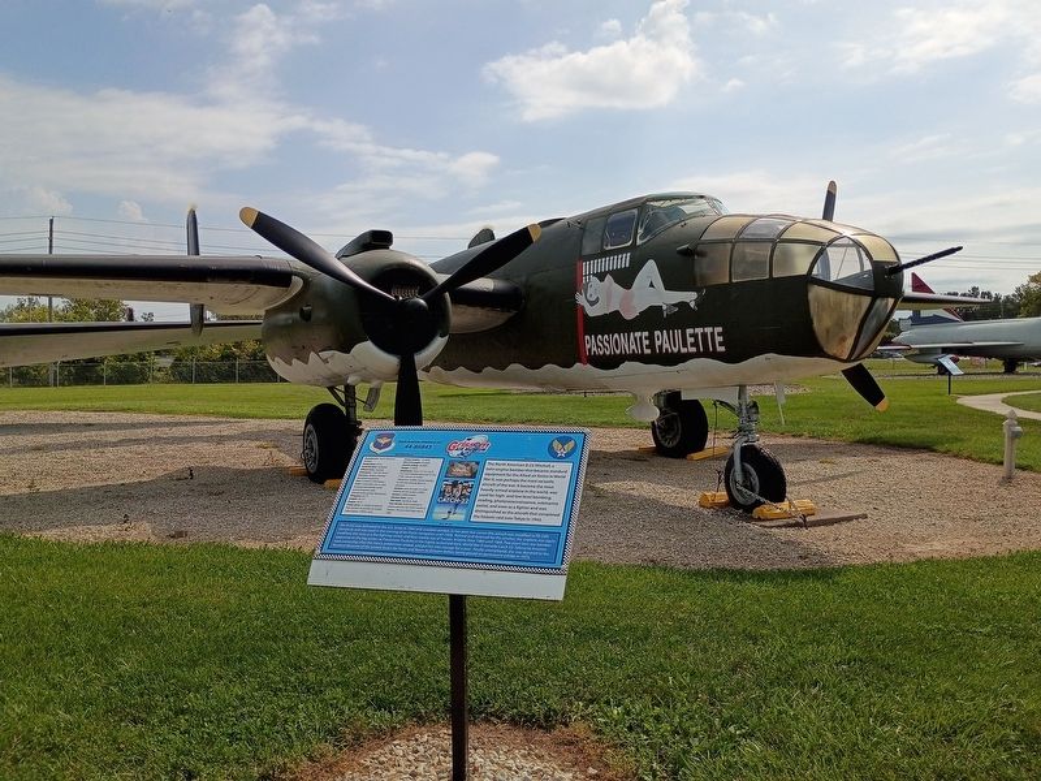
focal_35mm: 29
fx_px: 872
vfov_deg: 48.2
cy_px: 390
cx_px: 520
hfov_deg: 61.7
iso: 108
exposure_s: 1/2674
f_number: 1.8
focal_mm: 4.27
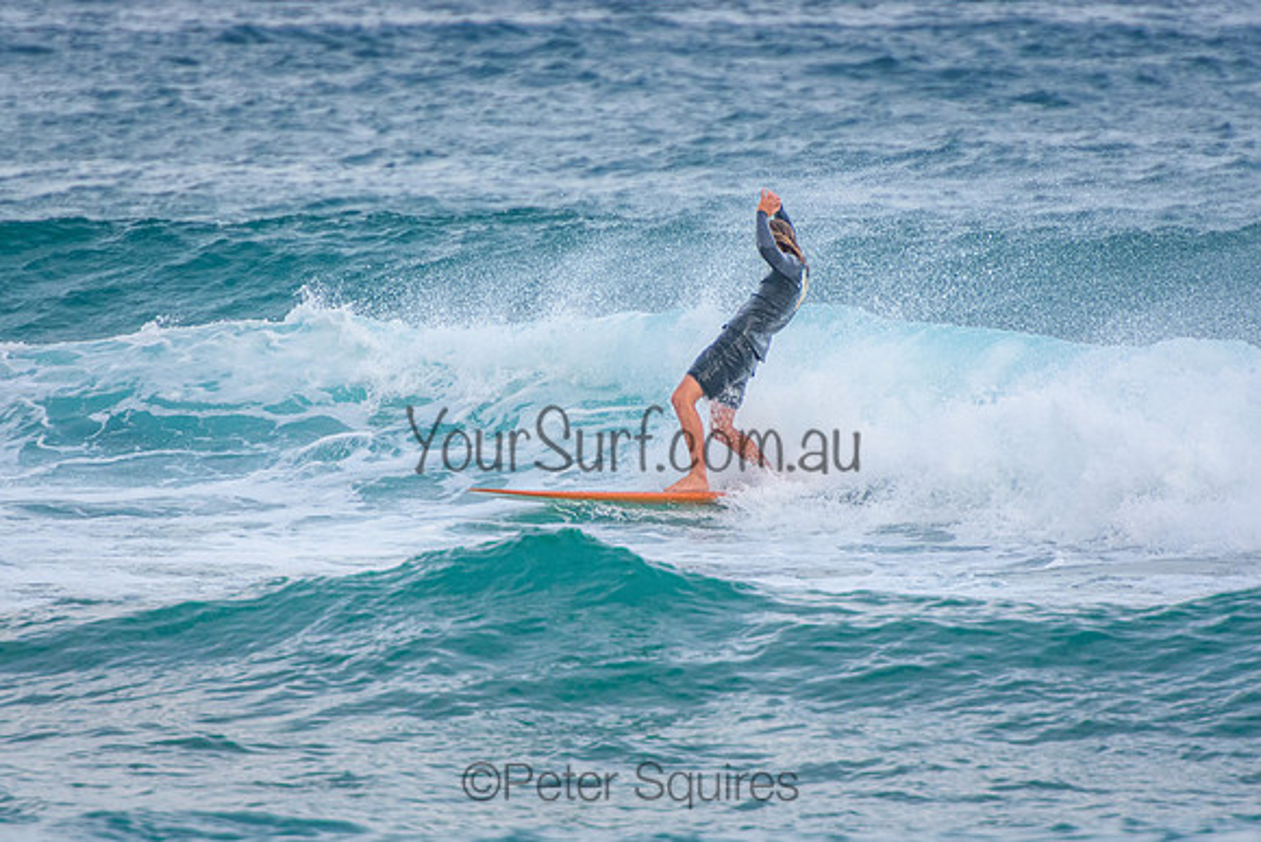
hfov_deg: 3.4
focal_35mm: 615
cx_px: 630
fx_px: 21538
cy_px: 421
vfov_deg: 2.2
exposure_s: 1/1600
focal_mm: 400
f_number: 5.6
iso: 900
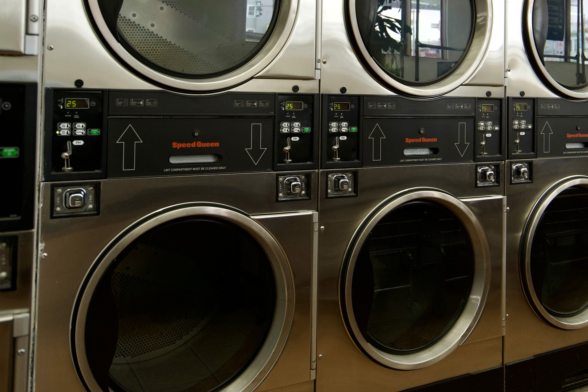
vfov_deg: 33.4
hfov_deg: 48.9
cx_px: 382
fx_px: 637
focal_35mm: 39
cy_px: 89
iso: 1000
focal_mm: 24
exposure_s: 1/125
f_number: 4
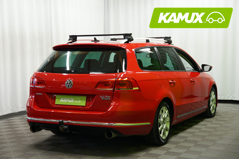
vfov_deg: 21.6
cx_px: 120
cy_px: 80
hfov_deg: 31.9
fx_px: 418
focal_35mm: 63
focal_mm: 63
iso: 500
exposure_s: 1/20
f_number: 5
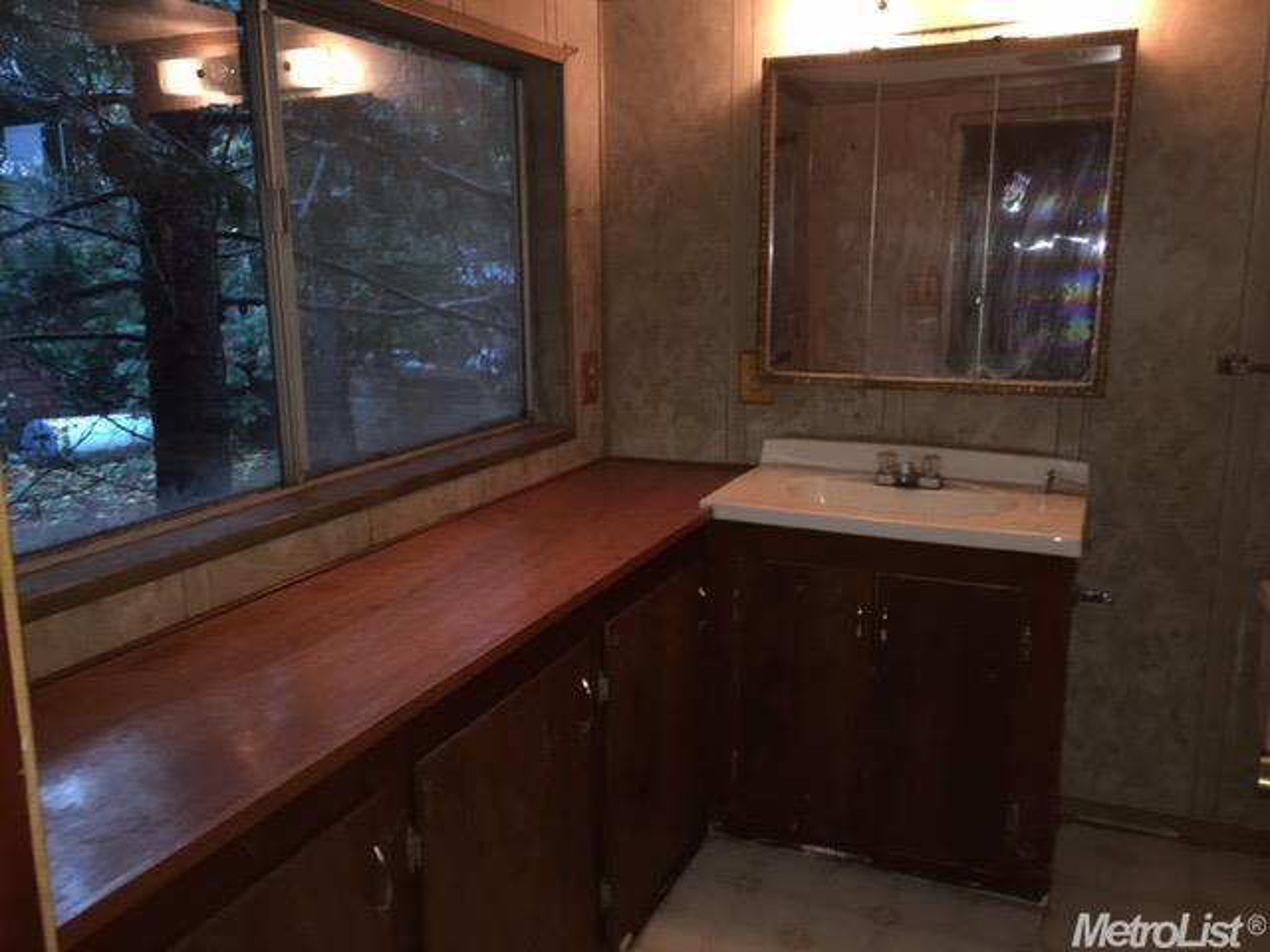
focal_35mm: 29
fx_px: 1064
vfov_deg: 48.2
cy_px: 476
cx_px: 635
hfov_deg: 61.7
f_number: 2.2
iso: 125
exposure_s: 1/16
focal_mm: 4.15
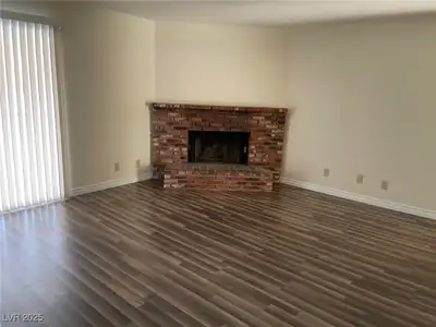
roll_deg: -2.8
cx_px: 218
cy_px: 164
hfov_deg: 67.3
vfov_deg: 53.1
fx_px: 327
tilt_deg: -13.0
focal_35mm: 26
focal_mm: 5.1
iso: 125
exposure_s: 1/63
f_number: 1.6
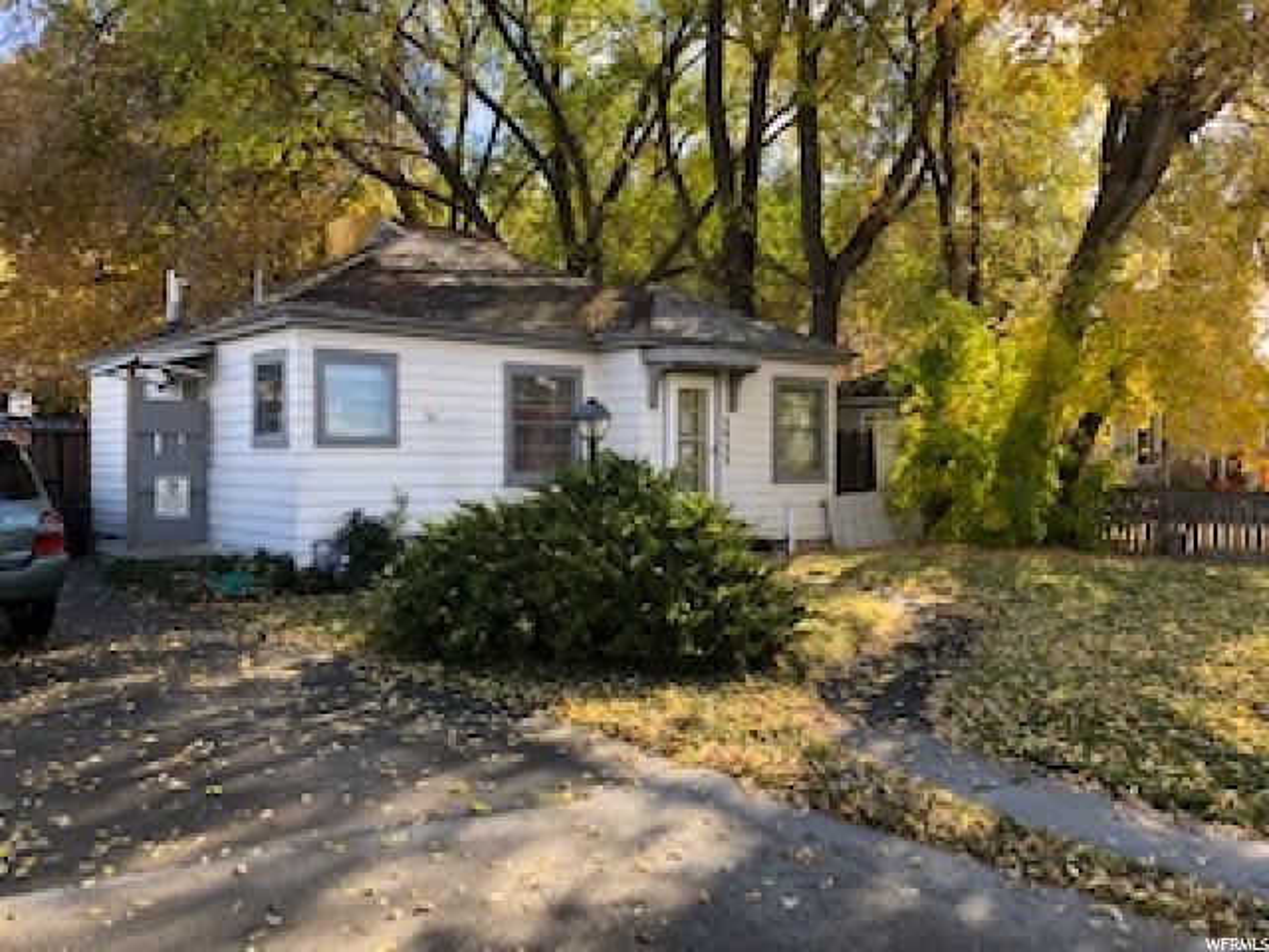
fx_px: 1026
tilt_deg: -1.4
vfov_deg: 49.7
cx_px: 634
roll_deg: +0.1
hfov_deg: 63.4
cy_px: 476
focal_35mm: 28
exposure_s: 1/277
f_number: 1.8
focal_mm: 3.99
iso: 20
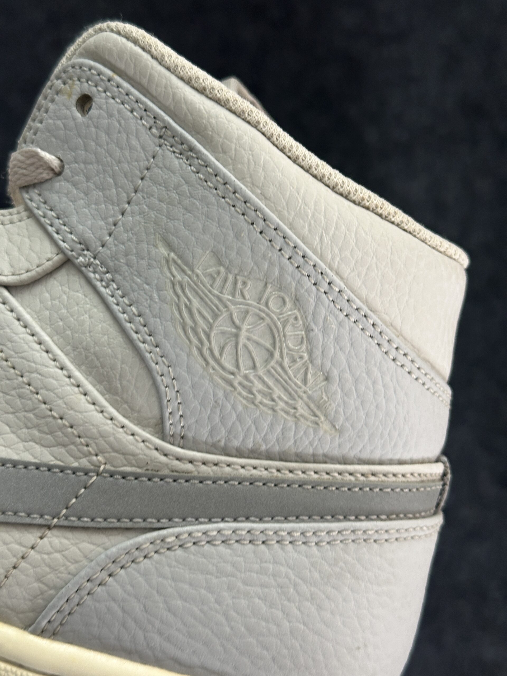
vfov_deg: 39.7
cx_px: 254
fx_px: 937
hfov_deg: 30.3
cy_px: 338
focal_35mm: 48
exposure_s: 1/50
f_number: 1.78
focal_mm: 6.86
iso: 100
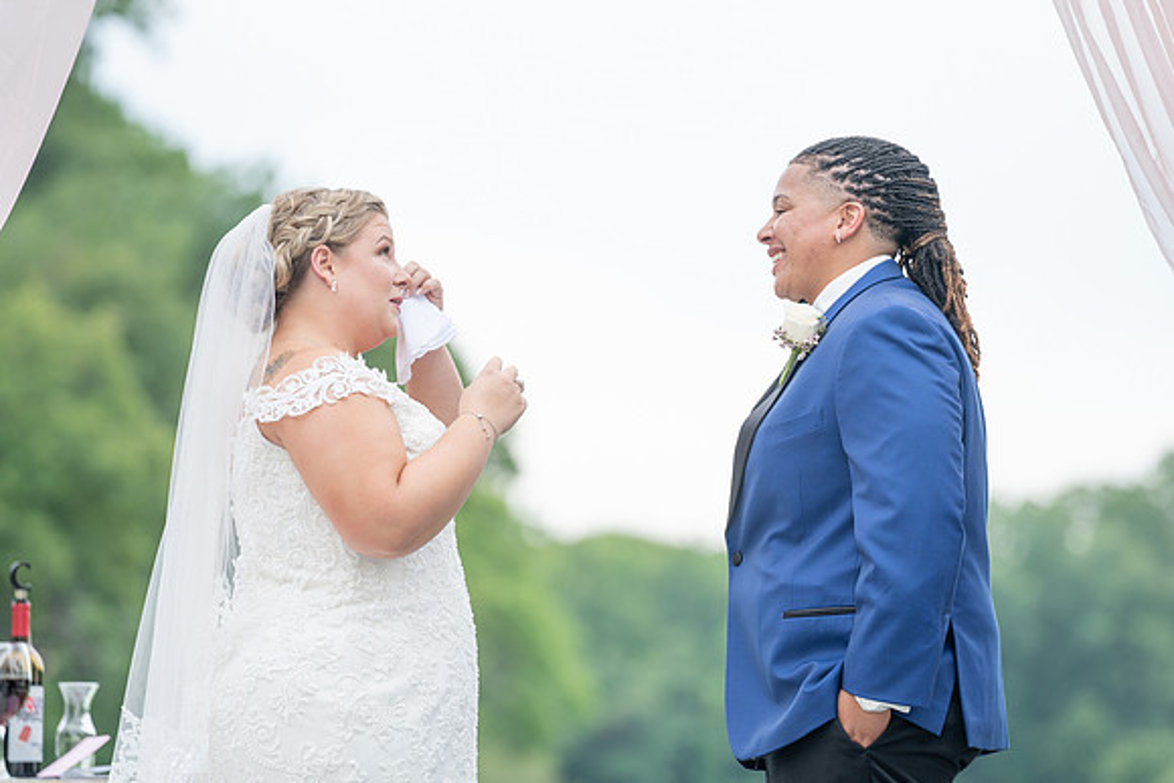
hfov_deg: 9.8
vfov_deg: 6.5
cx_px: 616
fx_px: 6850
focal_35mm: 210
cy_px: 411
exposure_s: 1/200
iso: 160
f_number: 4
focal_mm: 198
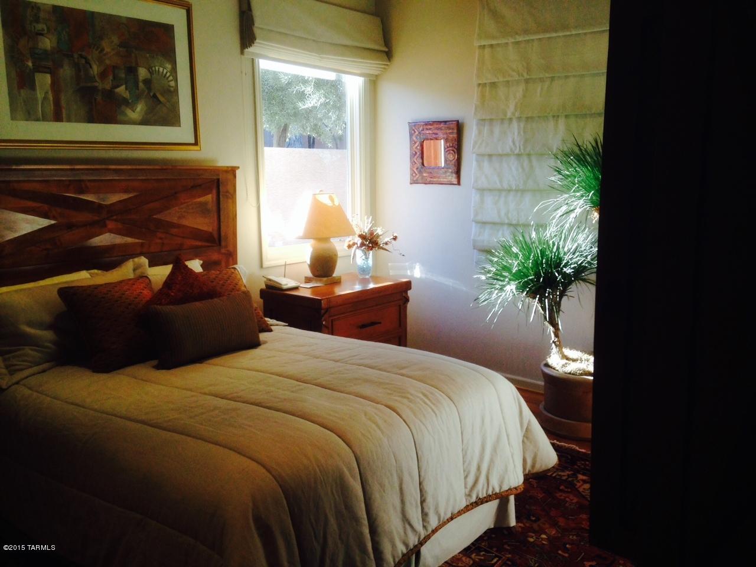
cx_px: 378
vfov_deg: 42.9
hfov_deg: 55.4
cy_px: 284
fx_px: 721
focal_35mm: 33
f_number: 2.4
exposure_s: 1/120
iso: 80
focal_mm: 4.12
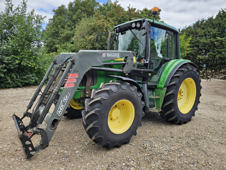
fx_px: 150
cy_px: 85
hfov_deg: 73.9
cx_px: 113
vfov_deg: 58.9
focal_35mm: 23
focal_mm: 5.4
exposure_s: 1/554
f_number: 1.8
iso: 25
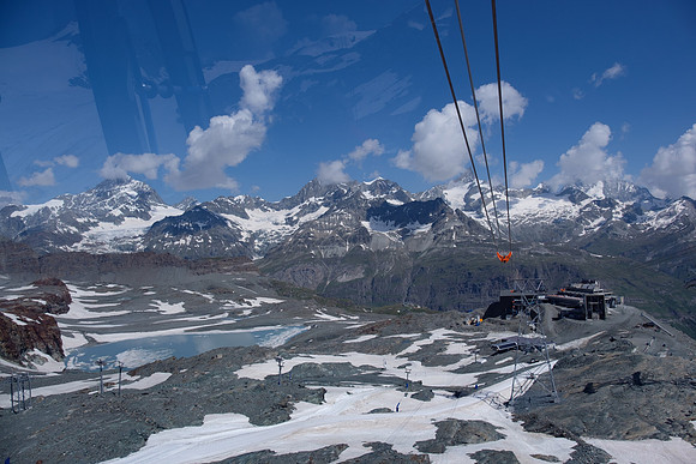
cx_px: 348
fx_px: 541
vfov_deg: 46.4
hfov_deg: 65.5
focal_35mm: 28
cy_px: 232
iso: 200
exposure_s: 1/160
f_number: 9
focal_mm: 18.5
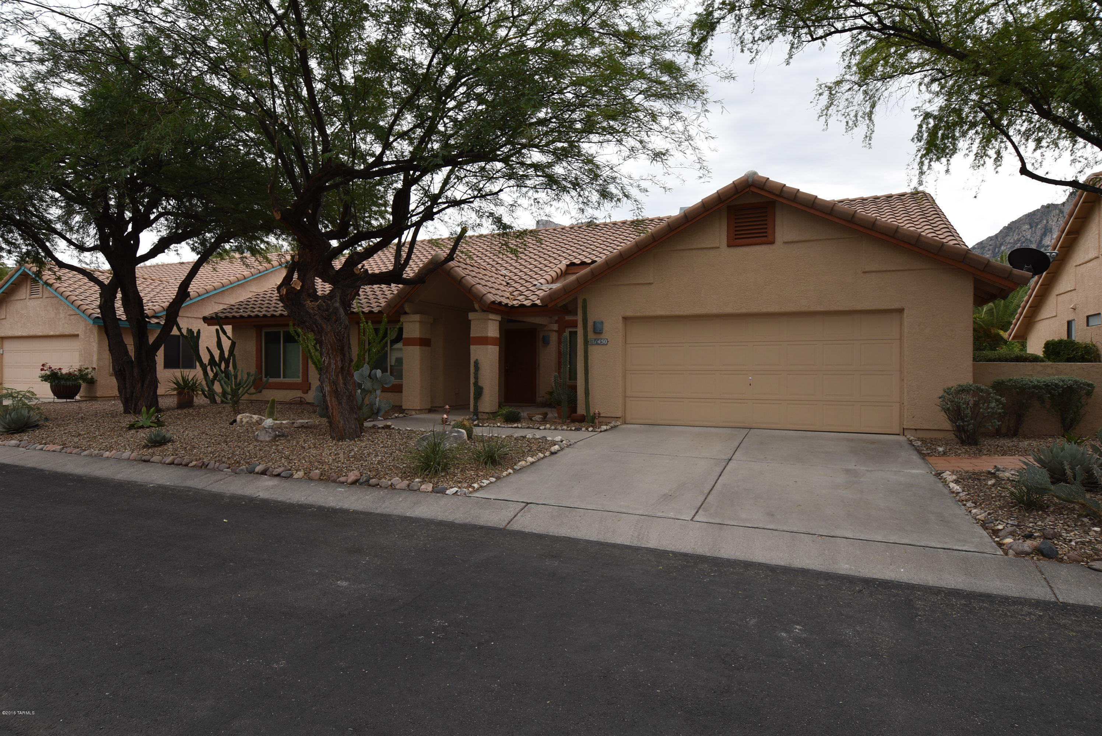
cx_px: 551
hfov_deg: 85.4
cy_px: 368
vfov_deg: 63.3
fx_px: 597
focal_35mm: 20
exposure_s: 1/200
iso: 100
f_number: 7.1
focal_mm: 13
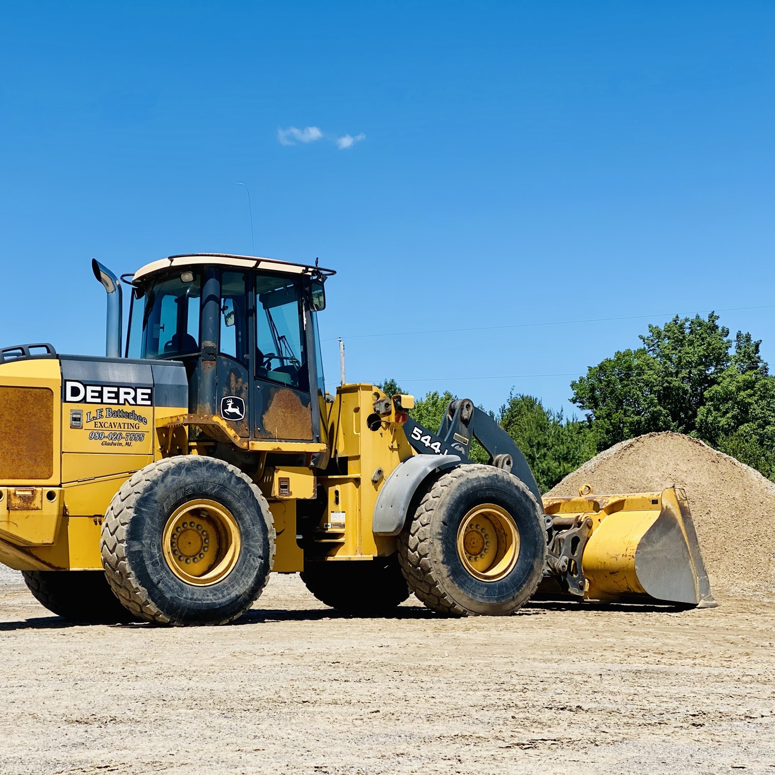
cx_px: 323
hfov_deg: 27.7
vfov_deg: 27.7
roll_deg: +1.3
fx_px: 1570
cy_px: 392
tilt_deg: +5.6
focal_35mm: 62
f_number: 2
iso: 20
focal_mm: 6
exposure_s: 1/1712
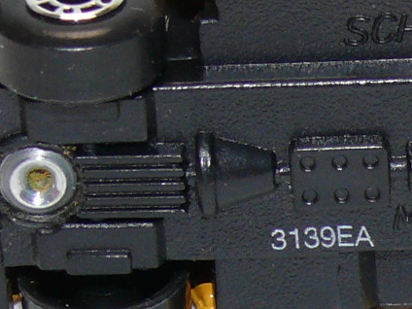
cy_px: 19
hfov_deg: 5.4
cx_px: 656
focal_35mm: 366
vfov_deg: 4.1
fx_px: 4356
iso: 100
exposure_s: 1/30
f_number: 4
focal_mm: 13.1
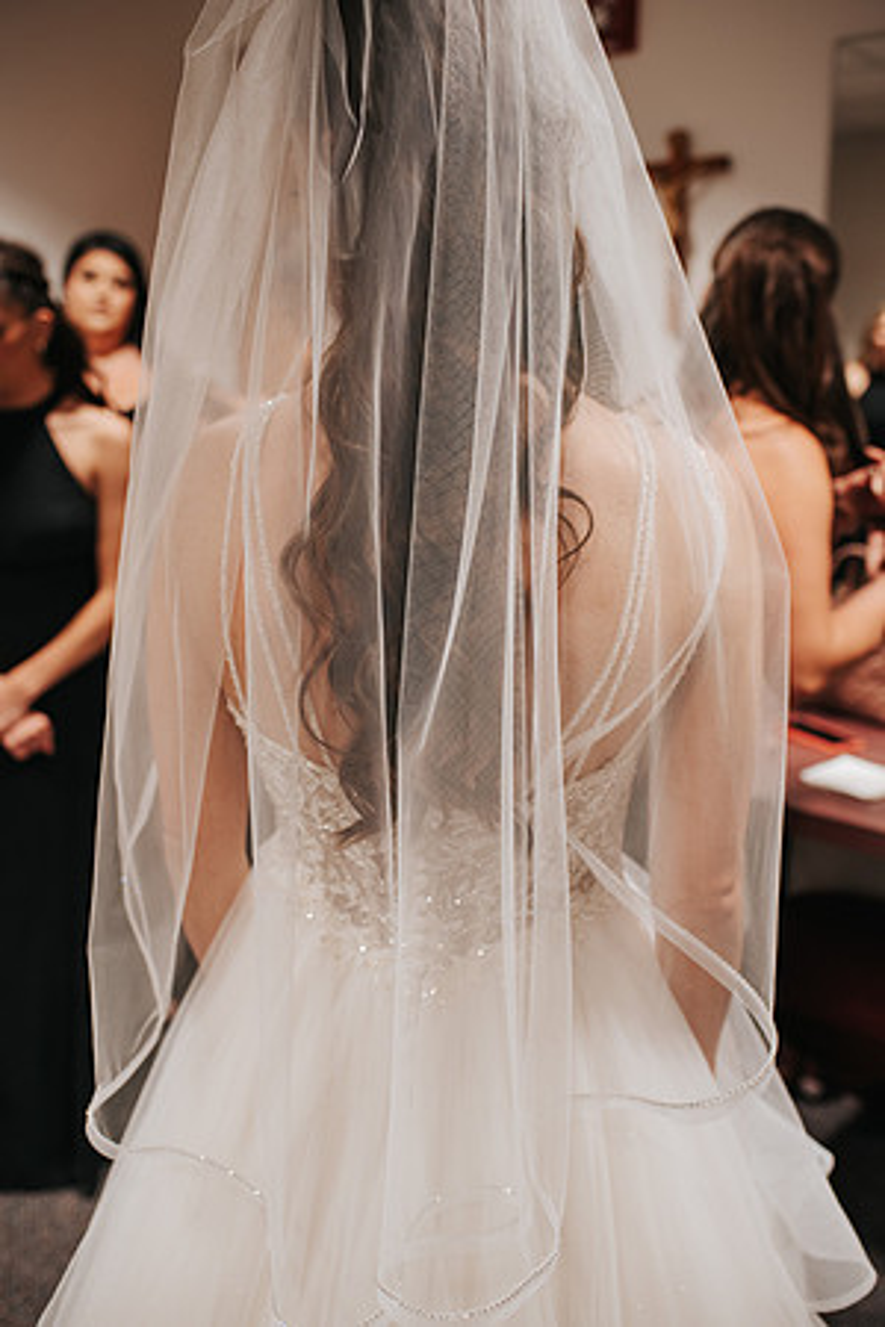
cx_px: 442
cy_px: 664
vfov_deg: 54.4
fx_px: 1291
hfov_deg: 37.9
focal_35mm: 35
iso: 720
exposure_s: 1/125
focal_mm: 35
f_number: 2.8
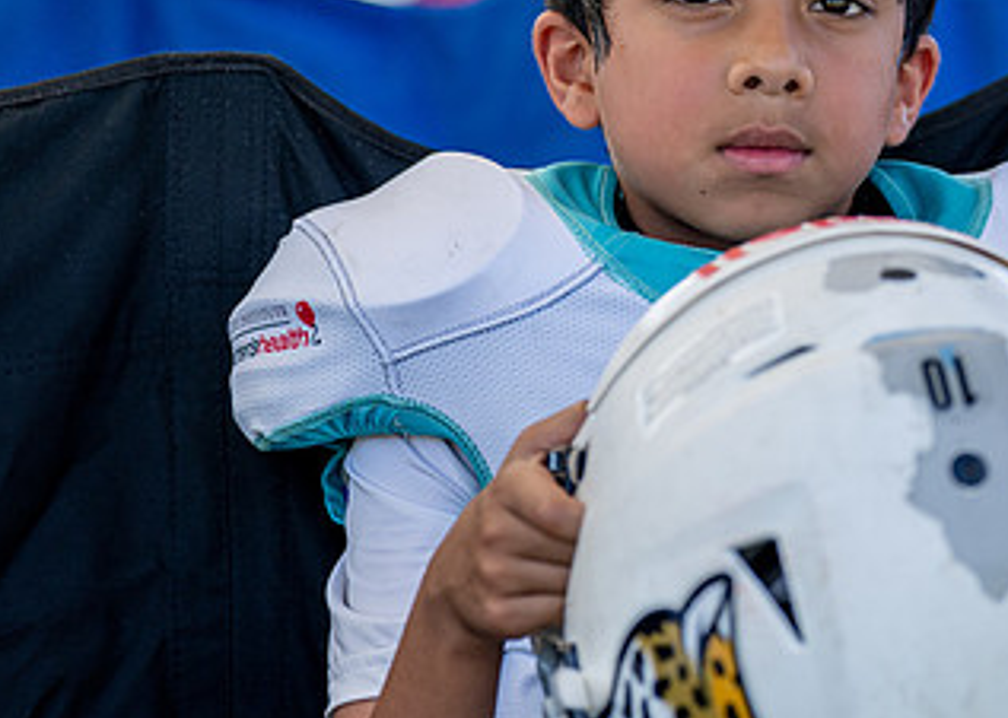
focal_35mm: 217
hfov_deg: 9.3
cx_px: 828
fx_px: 6208
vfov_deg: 6.6
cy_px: 94
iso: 200
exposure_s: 1/1250
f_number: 2.8
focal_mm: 105
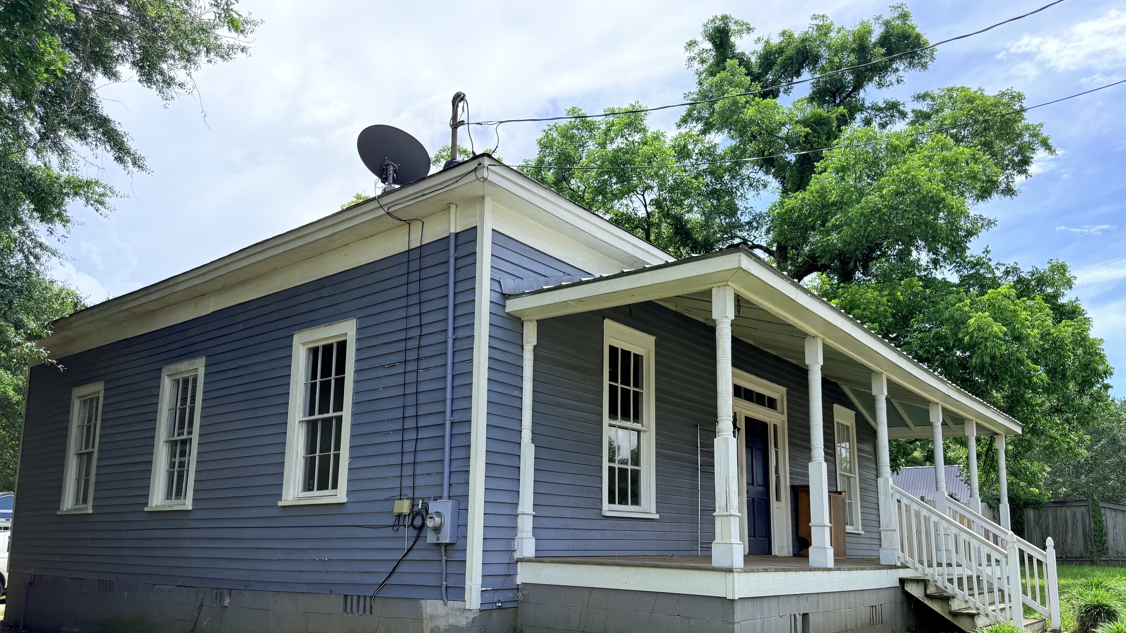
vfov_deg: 42.5
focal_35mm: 27
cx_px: 572
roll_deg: -0.5
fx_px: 806
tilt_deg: +9.7
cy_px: 406
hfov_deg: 69.9
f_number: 1.78
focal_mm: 6.76
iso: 100
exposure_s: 1/3145
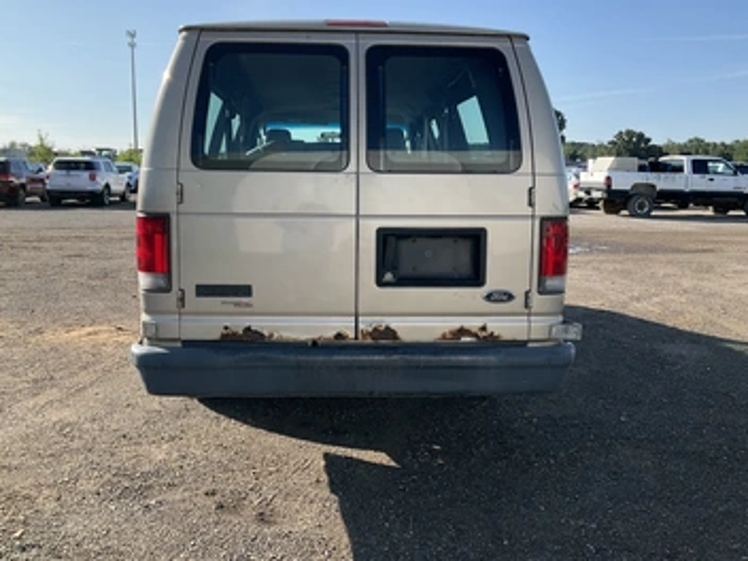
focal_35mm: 33
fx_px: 713
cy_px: 251
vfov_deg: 42.9
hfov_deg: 55.3
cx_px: 348
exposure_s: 1/1377
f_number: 1.8
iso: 25
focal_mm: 3
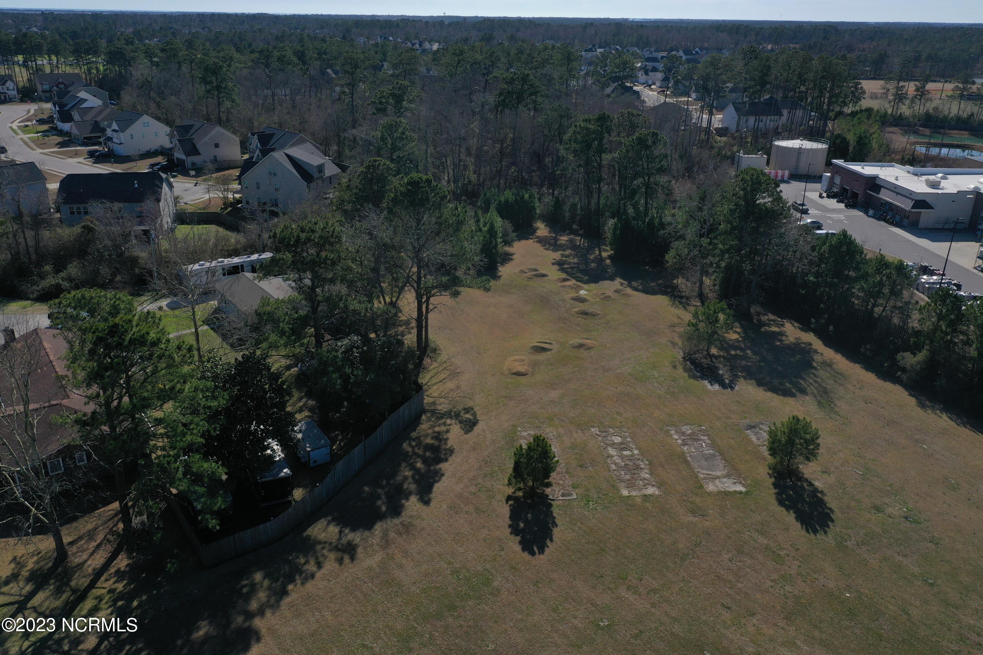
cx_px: 492
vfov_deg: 46.4
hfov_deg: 65.5
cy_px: 328
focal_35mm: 28
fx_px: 764
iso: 100
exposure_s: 1/800
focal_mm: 10.26
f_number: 6.3
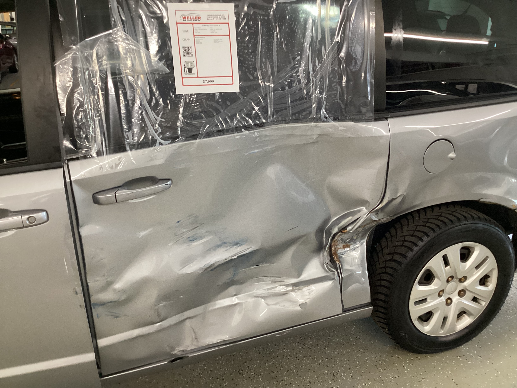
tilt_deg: -21.7
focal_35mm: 31
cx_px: 258
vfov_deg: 45.4
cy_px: 194
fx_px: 463
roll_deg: +0.3
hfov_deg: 58.4
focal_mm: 3.3
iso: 400
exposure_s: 1/60
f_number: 2.4
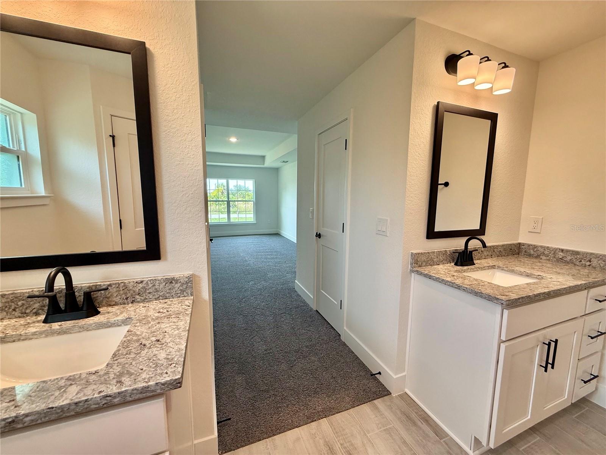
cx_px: 303
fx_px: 245
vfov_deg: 85.7
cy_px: 228
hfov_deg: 102.1
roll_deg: -1.5
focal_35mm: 14
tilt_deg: -6.0
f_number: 2.2
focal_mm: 2.22
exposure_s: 1/120
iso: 125
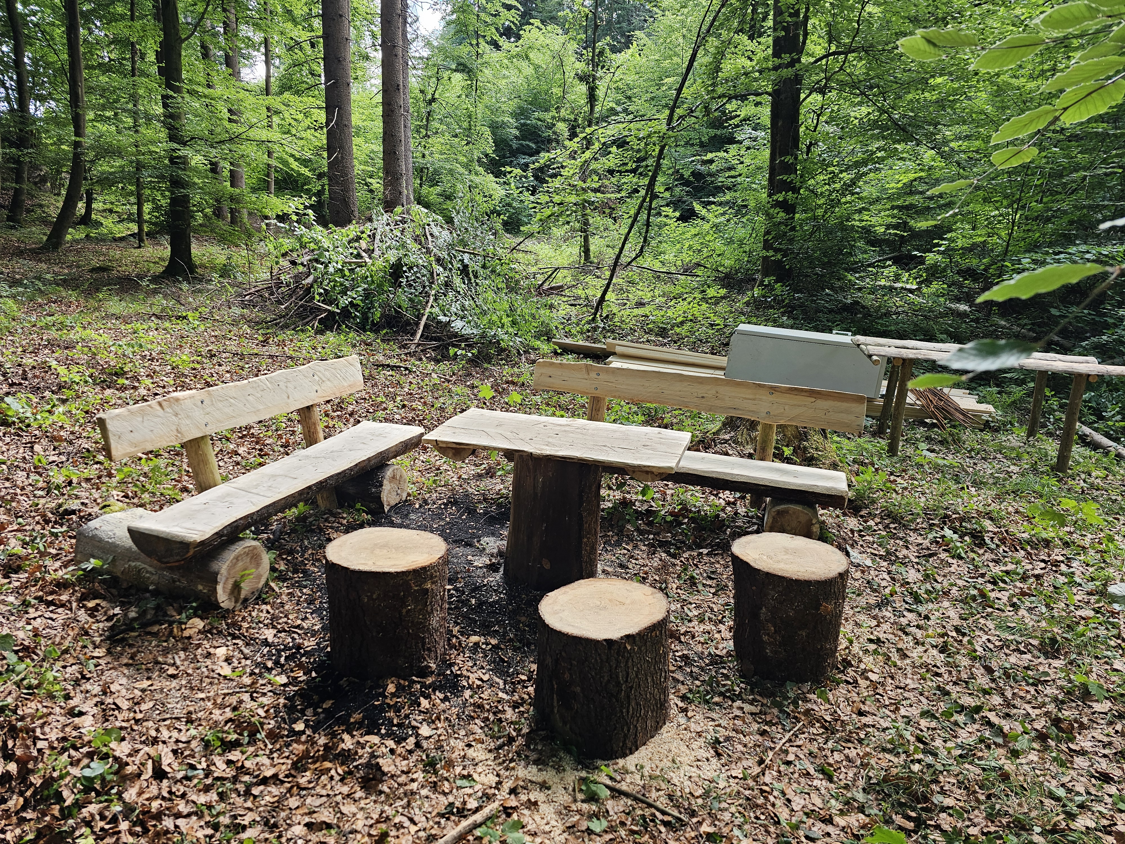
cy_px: 422
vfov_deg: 58.9
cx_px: 562
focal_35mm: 23
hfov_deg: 73.9
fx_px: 747
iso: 40
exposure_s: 1/120
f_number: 1.7
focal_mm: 6.3
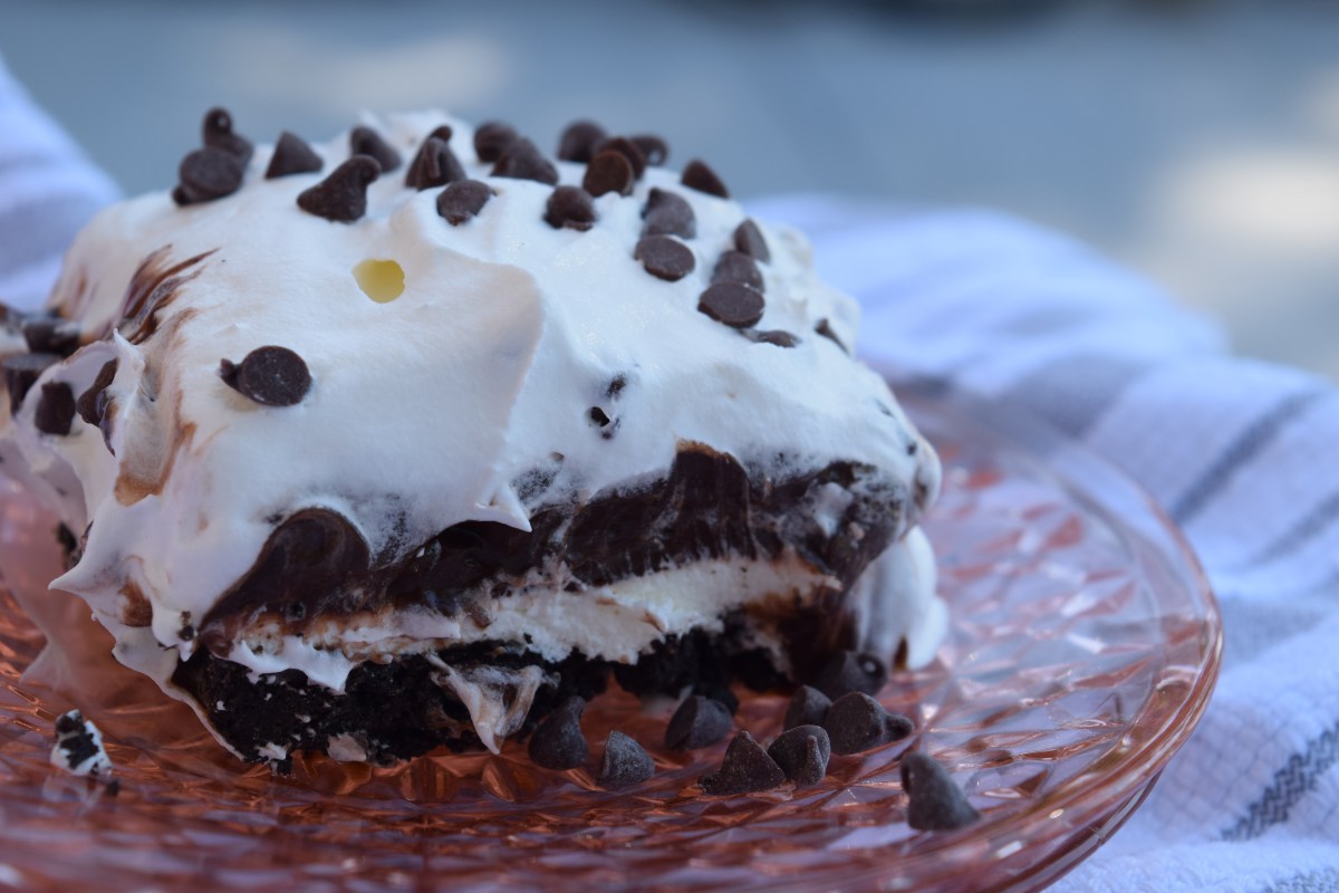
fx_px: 2901
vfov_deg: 17.5
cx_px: 670
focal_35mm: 78
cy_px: 446
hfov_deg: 26.0
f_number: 8
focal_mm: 52
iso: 280
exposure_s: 1/250
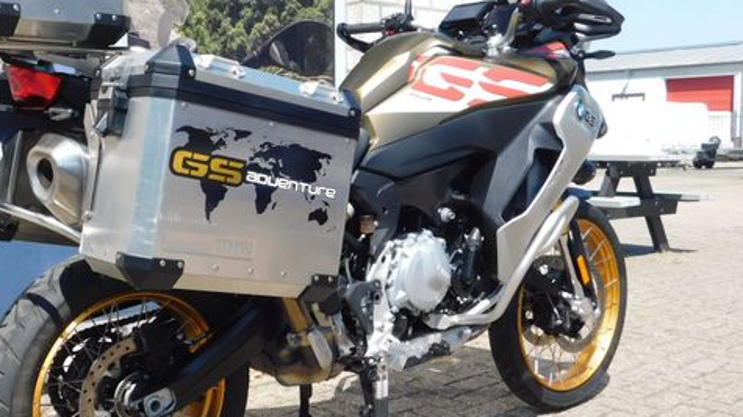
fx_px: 867
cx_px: 257
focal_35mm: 44
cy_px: 201
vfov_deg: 27.1
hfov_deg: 45.8
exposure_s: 1/800
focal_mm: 5.3
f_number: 3.2
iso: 125
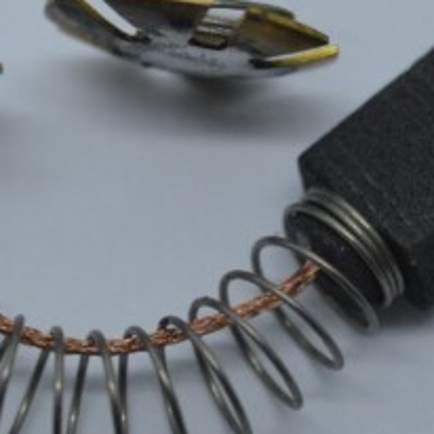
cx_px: 21
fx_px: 3468
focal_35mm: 244
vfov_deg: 7.1
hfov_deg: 7.1
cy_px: 56
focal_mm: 55
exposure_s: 1/125
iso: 360
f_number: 5.6
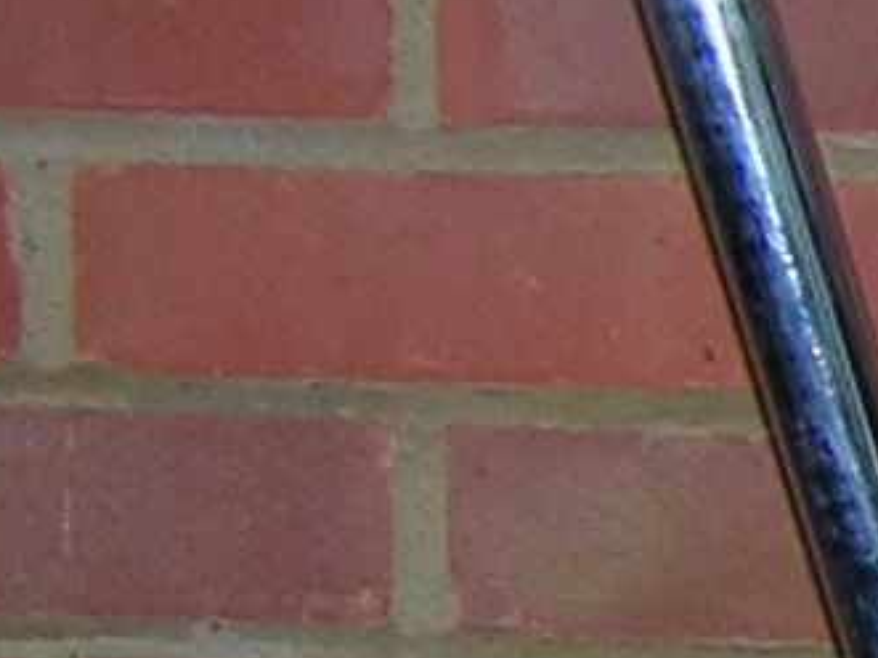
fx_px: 5958
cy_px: 849
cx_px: 2318
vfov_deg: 6.3
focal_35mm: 235
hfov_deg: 7.7
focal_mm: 5.7
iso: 50
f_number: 2.9
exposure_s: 1/60.1
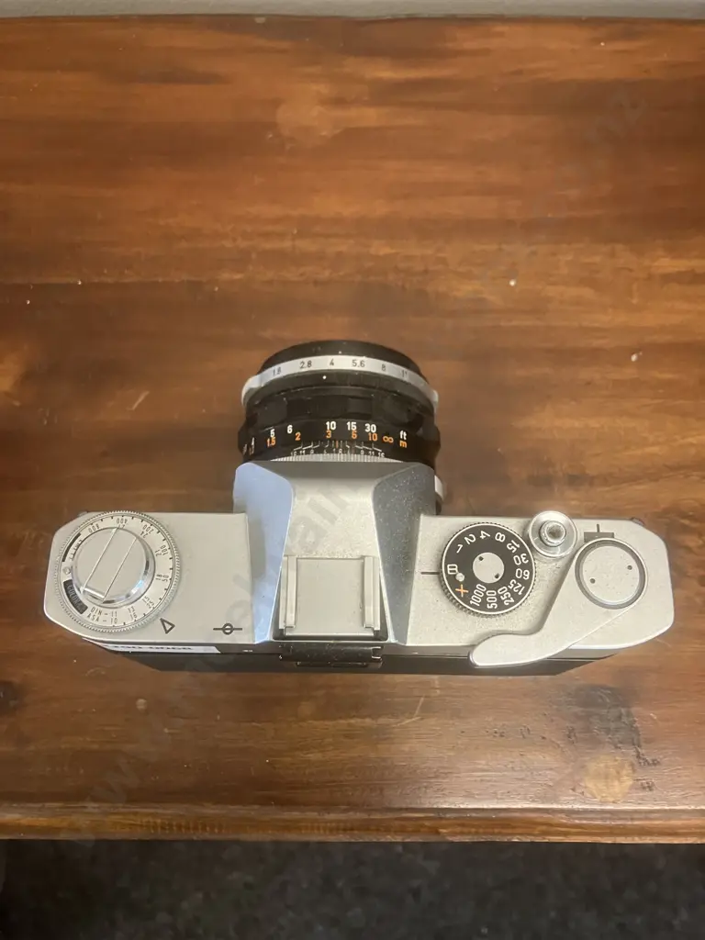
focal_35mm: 28
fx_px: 760
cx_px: 352
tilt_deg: -70.7
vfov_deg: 63.4
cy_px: 470
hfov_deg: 49.7
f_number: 1.8
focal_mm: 3.99
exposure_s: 1/33
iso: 250
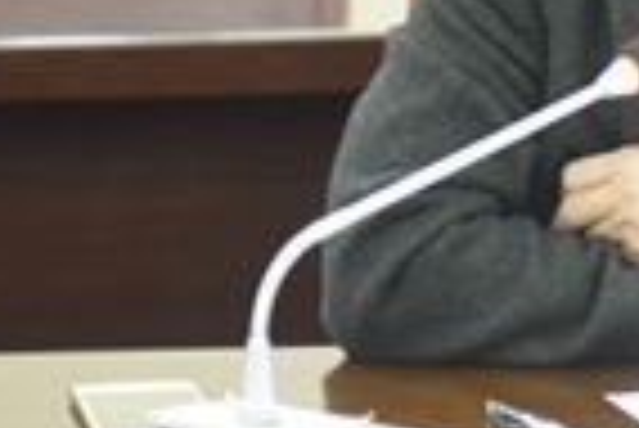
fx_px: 7516
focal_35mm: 423
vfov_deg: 3.3
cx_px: 774
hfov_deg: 4.9
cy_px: 41
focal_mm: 120
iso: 200
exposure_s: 1/5
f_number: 4
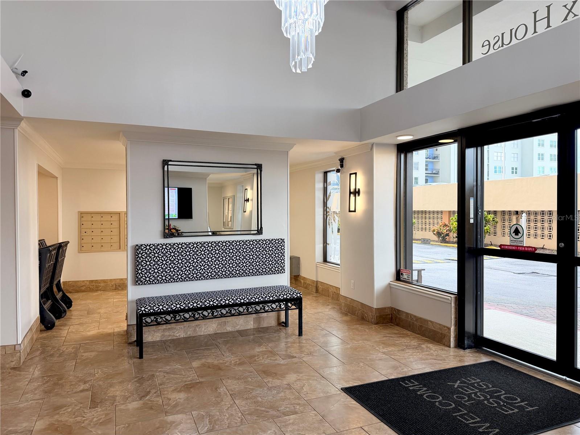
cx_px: 290
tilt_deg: -1.4
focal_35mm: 24
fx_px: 402
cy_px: 218
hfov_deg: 71.6
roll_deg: +0.7
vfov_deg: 56.8
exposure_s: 1/189
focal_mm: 6.76
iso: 100
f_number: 1.78
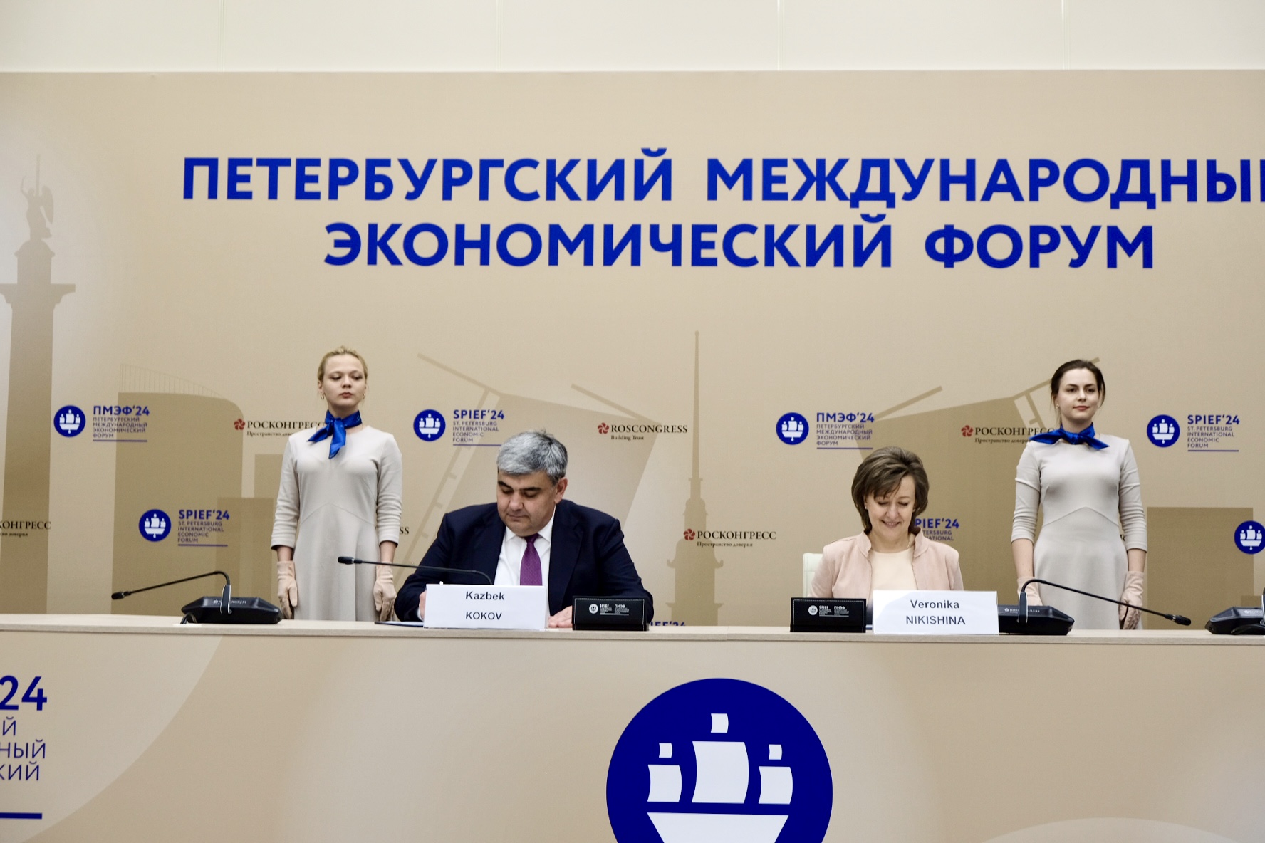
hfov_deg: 41.9
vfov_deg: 28.6
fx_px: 1651
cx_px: 632
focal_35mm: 47
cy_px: 422
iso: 400
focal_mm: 31.5
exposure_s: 1/70
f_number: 4
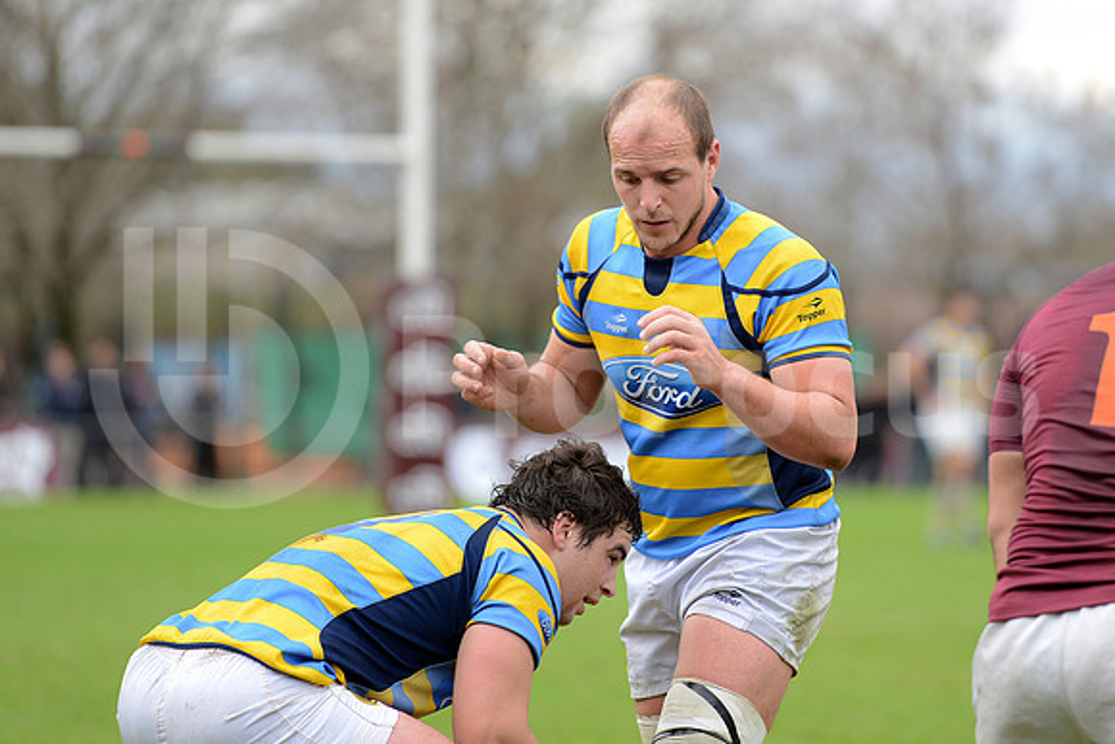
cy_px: 372
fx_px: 6041
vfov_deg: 7.0
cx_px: 558
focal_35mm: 195
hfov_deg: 10.5
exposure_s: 1/500
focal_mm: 195
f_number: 2.8
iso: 500
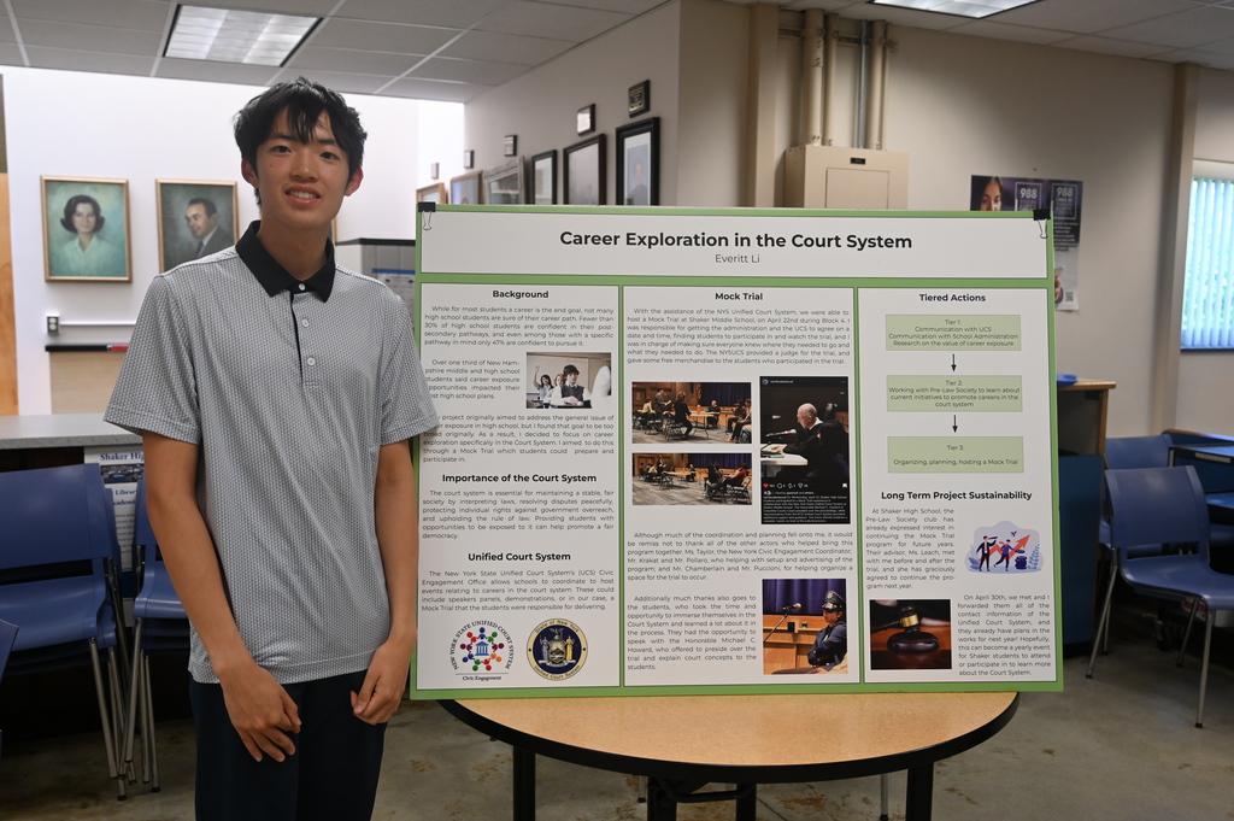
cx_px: 617
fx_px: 1113
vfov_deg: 40.5
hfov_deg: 58.0
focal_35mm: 32
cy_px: 410
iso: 800
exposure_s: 1/125
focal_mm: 32.5
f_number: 4
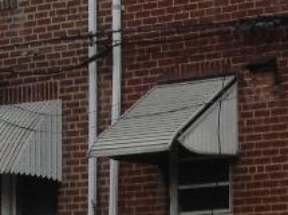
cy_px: 266
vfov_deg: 6.7
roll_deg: +0.6
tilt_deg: +0.7
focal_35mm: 221
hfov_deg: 8.2
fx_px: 1838
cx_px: 705
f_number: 2.4
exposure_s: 1/502
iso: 50
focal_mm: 4.12
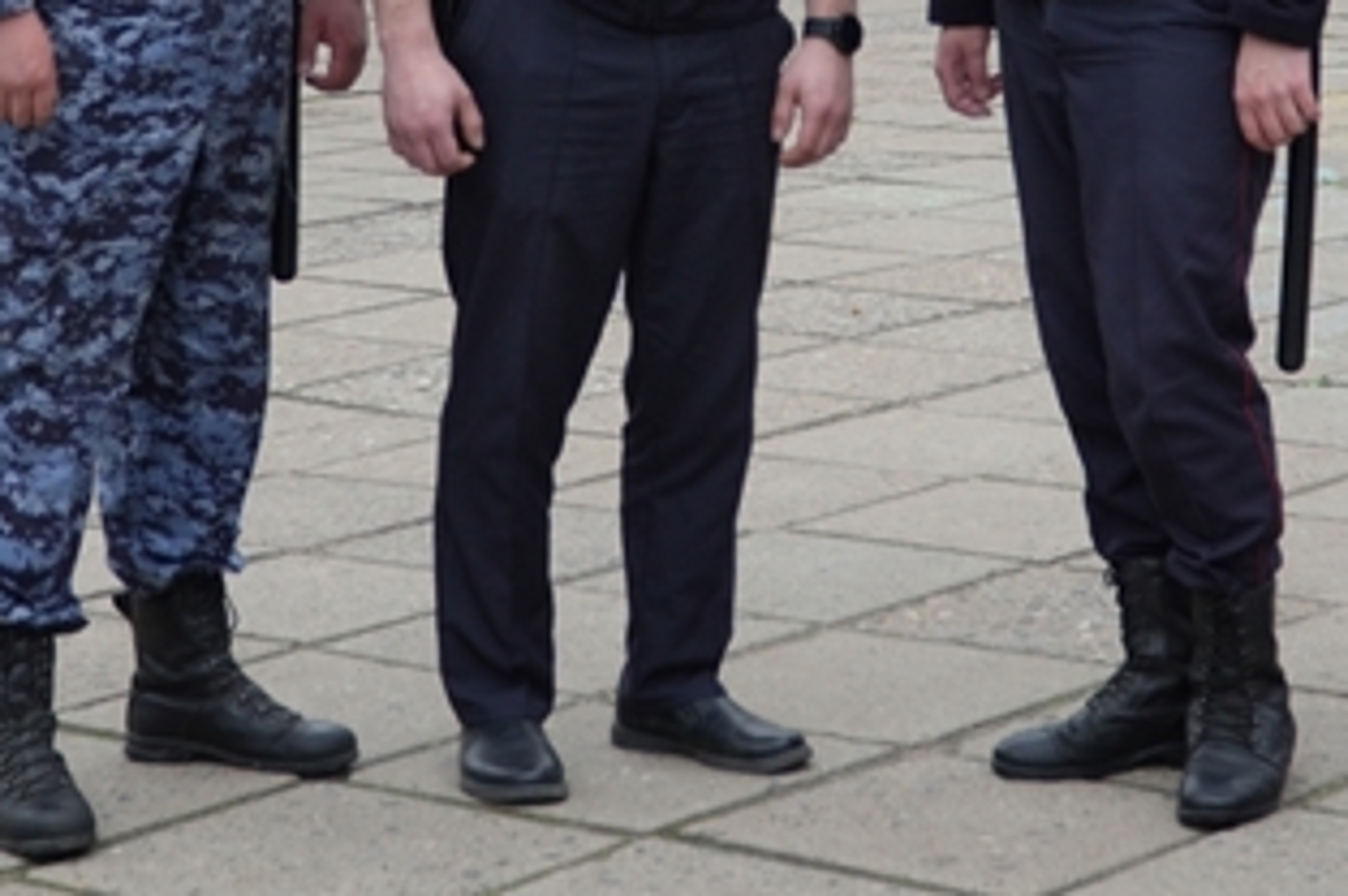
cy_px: -103
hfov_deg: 18.9
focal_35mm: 108
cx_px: 741
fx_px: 4040
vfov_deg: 12.4
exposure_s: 1/200
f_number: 4
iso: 100
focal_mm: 30
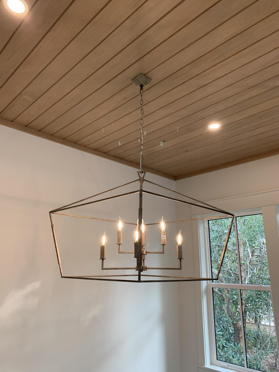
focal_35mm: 26
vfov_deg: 67.3
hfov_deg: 53.1
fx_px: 279
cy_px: 186
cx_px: 140
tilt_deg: +17.8
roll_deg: -1.6
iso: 64
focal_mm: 4.25
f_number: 1.8
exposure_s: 1/60
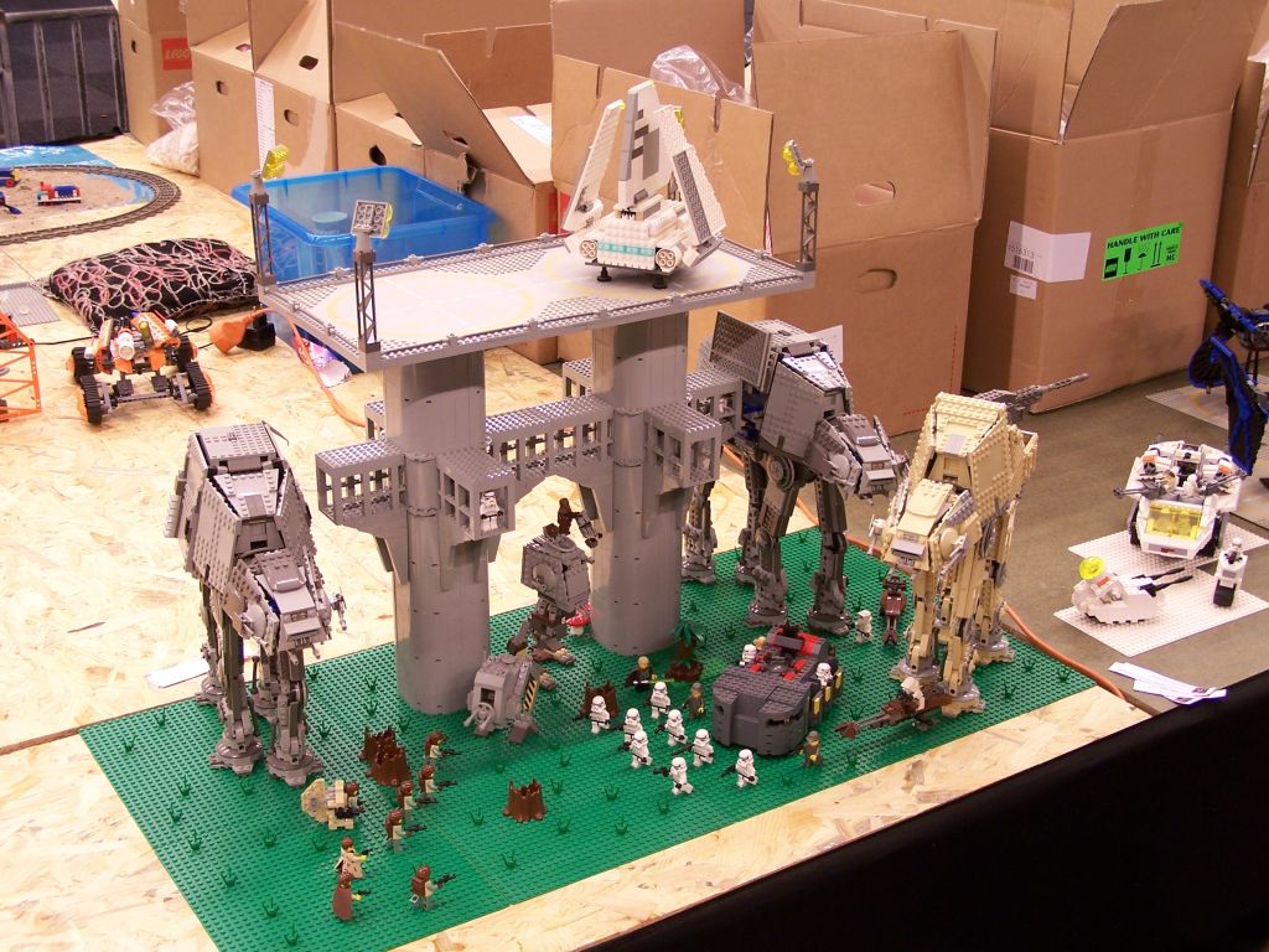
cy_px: 476
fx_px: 1870
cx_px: 634
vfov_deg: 28.6
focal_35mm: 51
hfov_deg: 37.5
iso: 80
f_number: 3
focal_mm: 8.5
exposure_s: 1/2
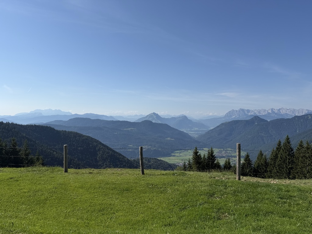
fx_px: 216
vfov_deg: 56.8
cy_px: 117
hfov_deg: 71.6
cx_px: 156
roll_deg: -0.2
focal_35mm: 24
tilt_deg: -0.9
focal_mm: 6.76
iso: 80
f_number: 1.78
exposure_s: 1/7353
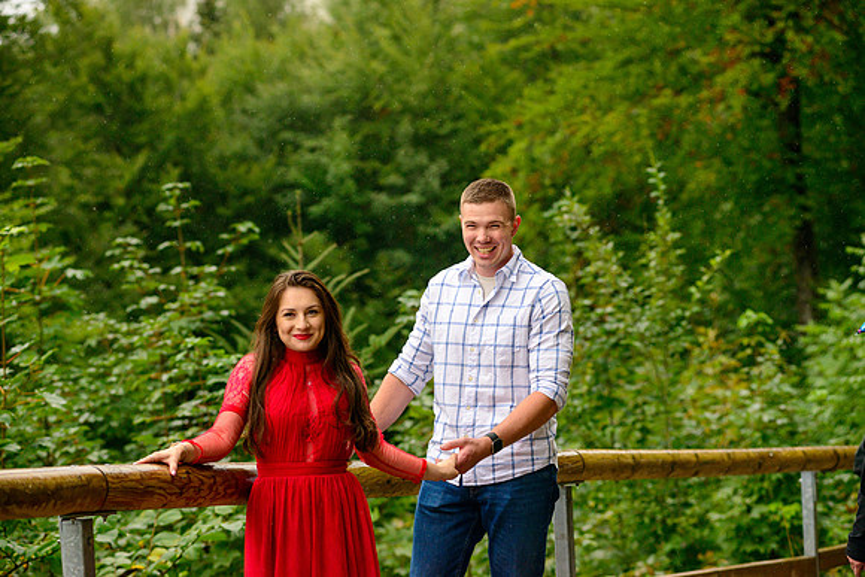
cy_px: 288
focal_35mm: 105
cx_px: 432
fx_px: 2523
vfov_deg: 13.0
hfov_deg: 19.5
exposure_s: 1/2000
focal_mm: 105
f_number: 4.5
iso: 800
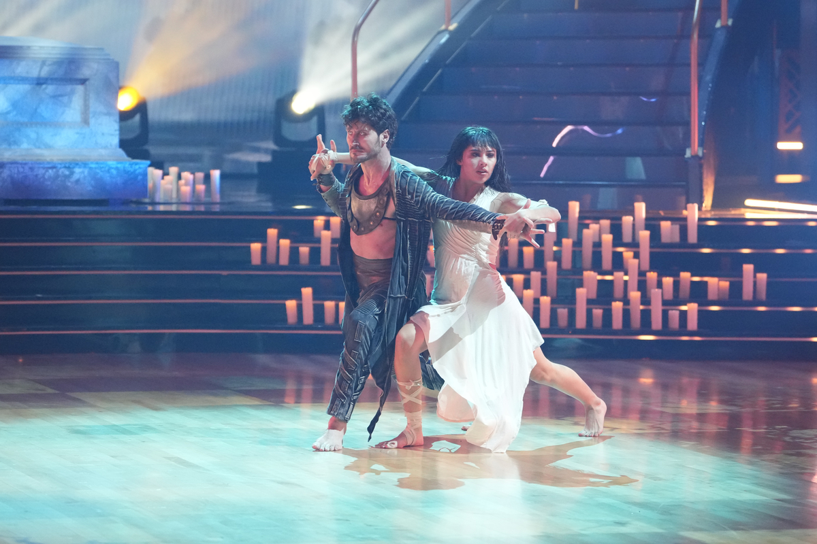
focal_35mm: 142
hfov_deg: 14.4
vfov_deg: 9.7
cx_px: 408
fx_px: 3222
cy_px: 272
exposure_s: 1/500
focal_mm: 95
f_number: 2.8
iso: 5000
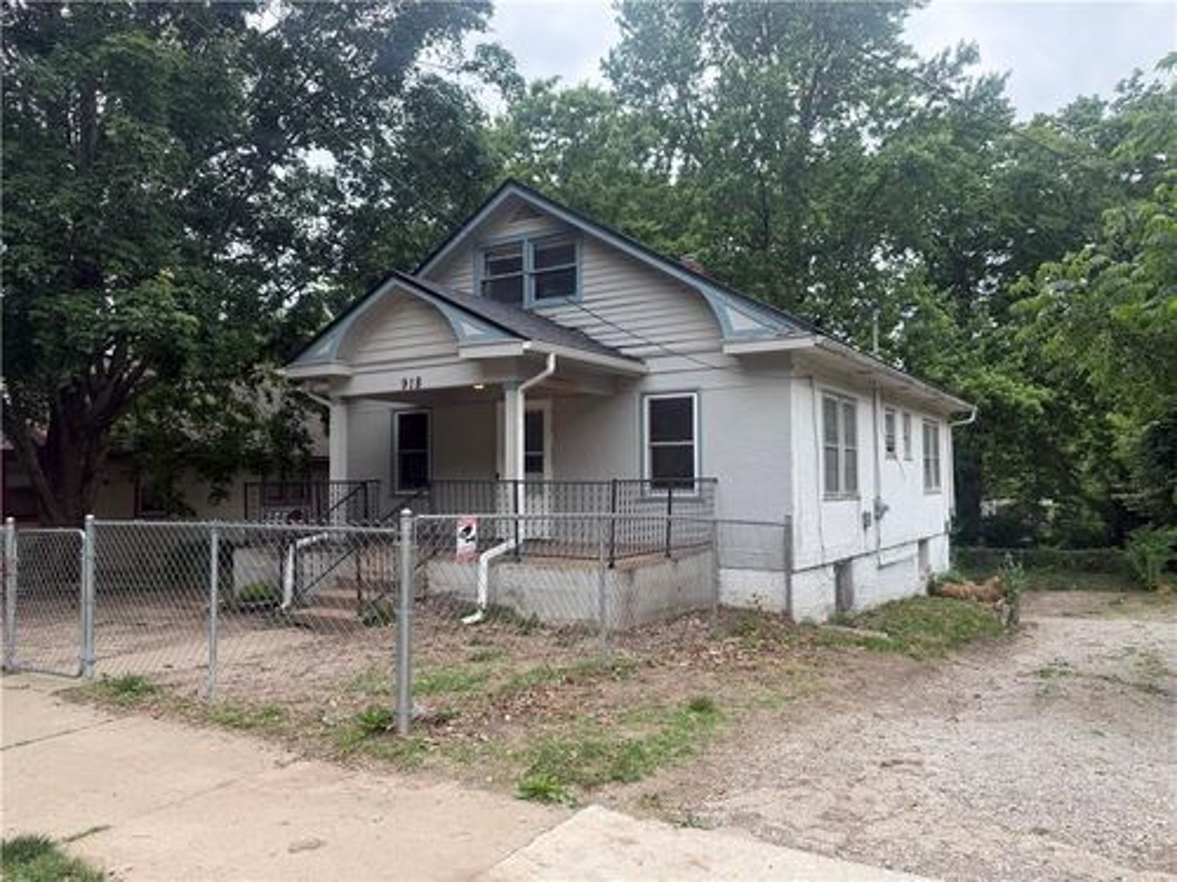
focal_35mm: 24
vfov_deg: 56.8
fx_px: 816
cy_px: 441
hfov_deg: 71.6
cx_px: 588
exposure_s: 1/943
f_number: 1.78
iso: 100
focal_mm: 6.76
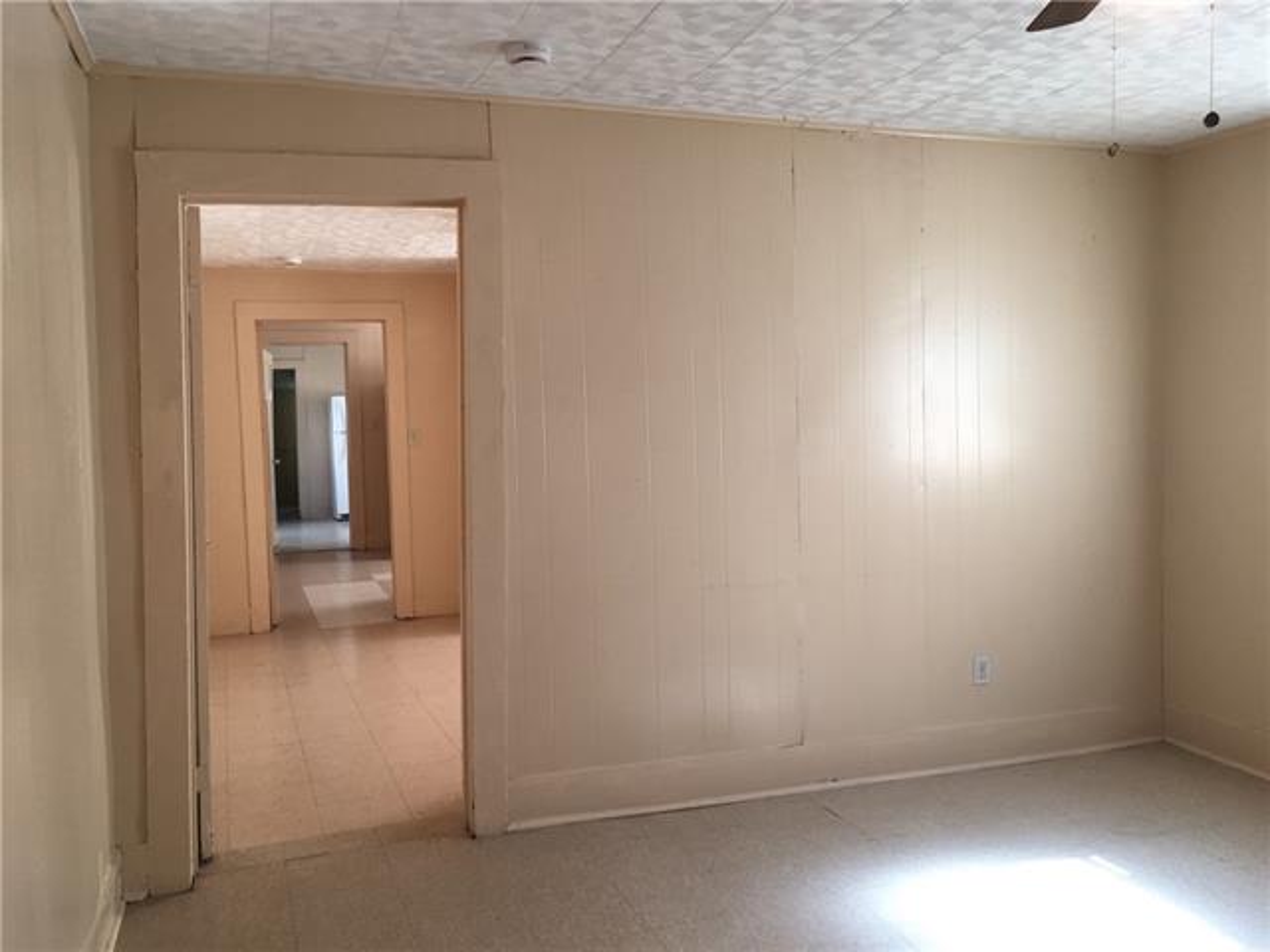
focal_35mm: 29
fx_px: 1064
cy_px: 476
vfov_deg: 48.2
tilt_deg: -2.8
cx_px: 635
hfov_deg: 61.7
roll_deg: +1.3
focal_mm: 4.15
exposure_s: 1/30
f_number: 2.2
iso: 50
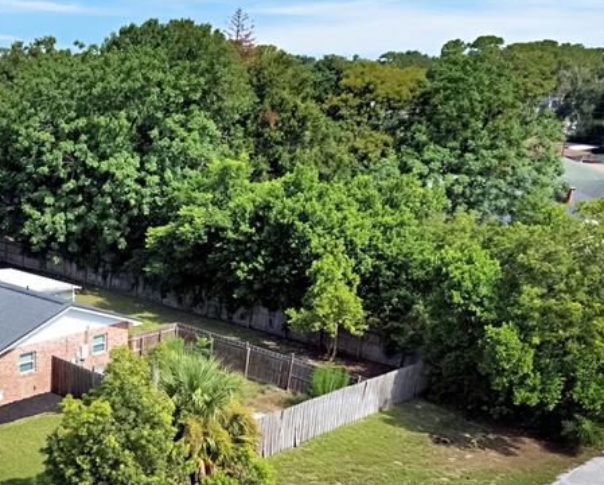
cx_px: 34
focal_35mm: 47
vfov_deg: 30.4
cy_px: 453
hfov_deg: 36.4
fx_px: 841
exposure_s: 1/2000
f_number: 2.8
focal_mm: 8.38
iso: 100
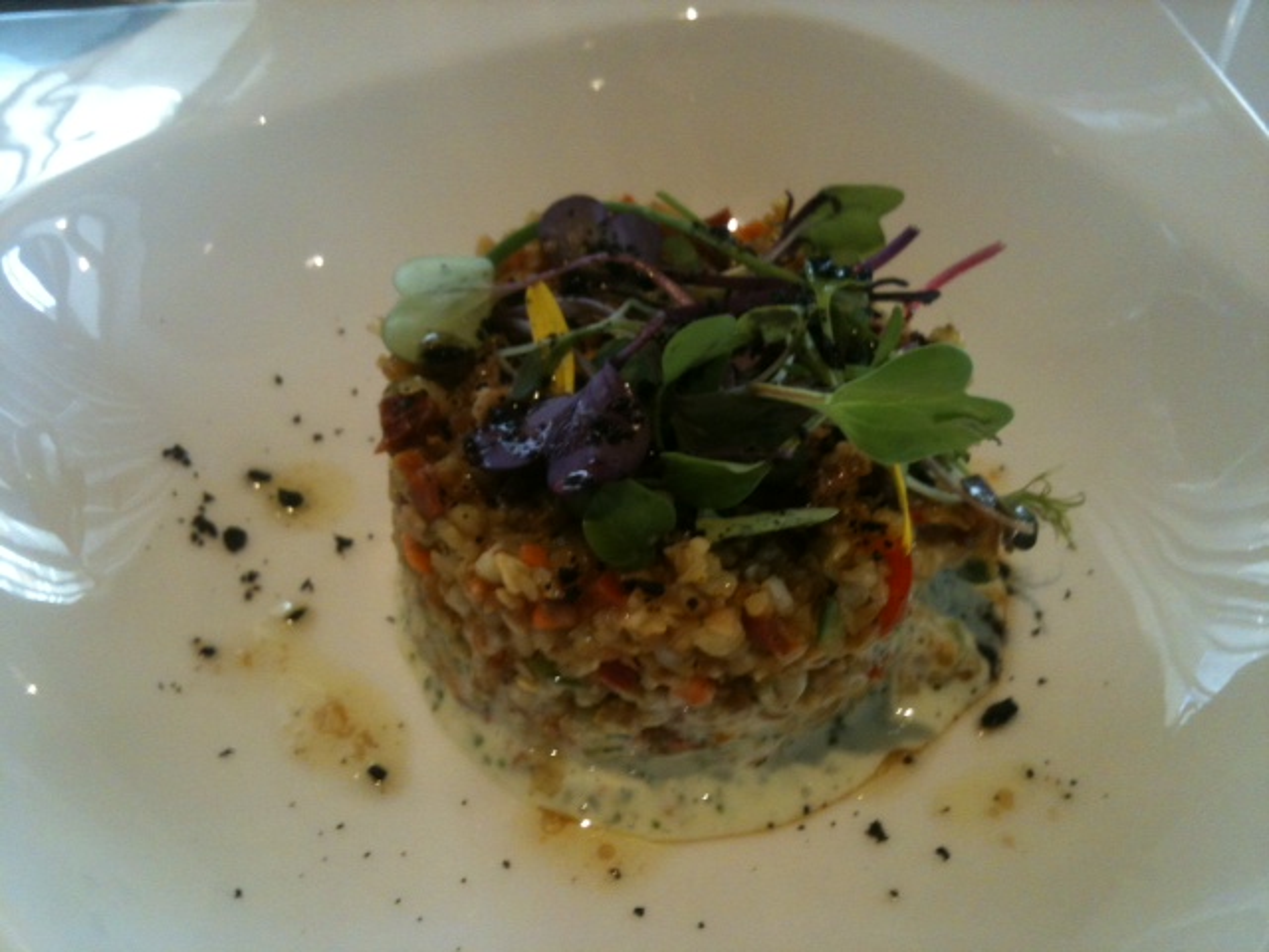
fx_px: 1283
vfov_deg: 40.7
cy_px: 476
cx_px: 634
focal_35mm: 35
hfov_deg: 52.6
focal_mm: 3.85
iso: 100
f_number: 2.8
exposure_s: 1/17
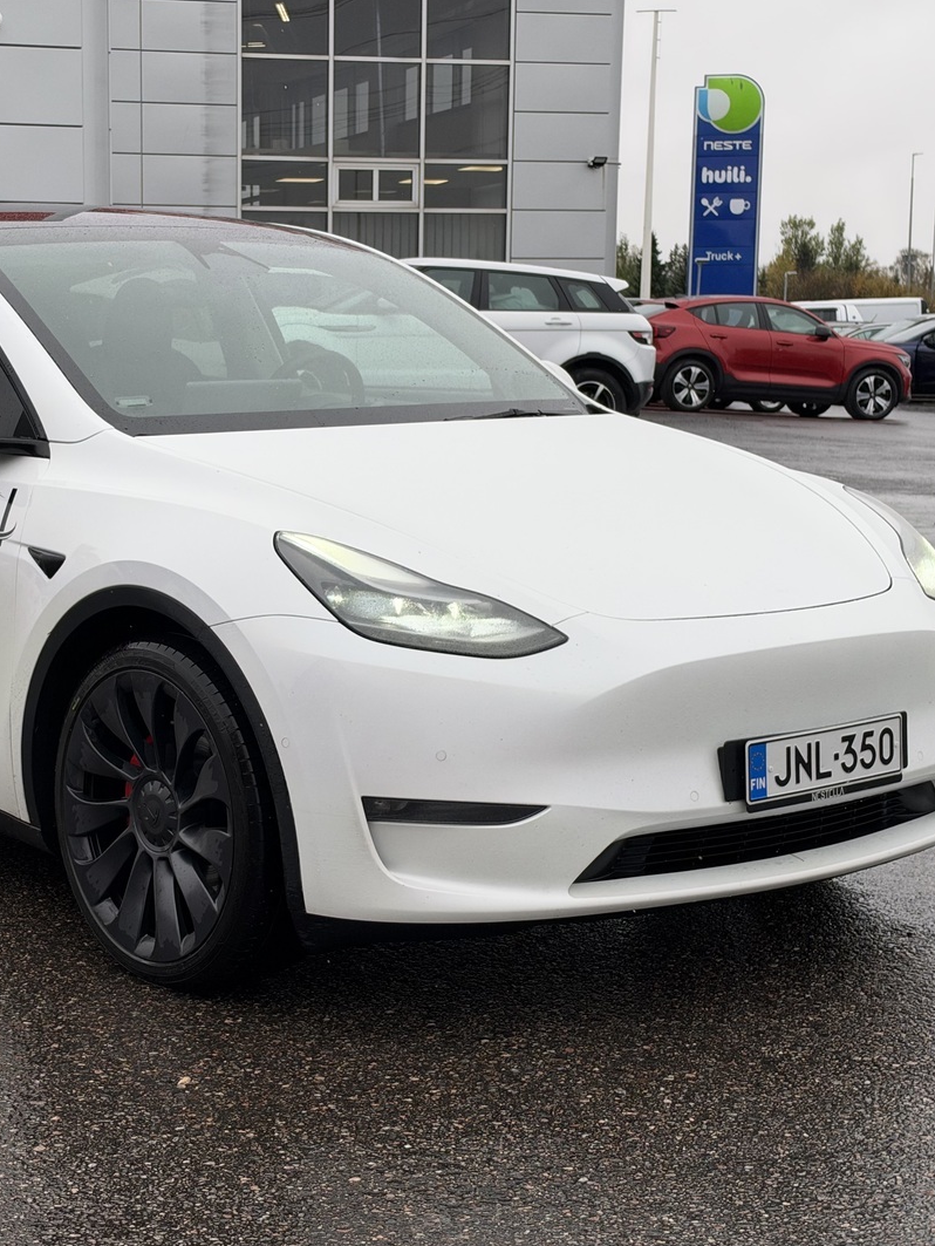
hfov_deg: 22.4
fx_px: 2340
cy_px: 628
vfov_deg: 29.8
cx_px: 240
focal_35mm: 65
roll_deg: +0.8
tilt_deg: -5.0
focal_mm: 6.93
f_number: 1.8
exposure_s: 1/868
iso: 64
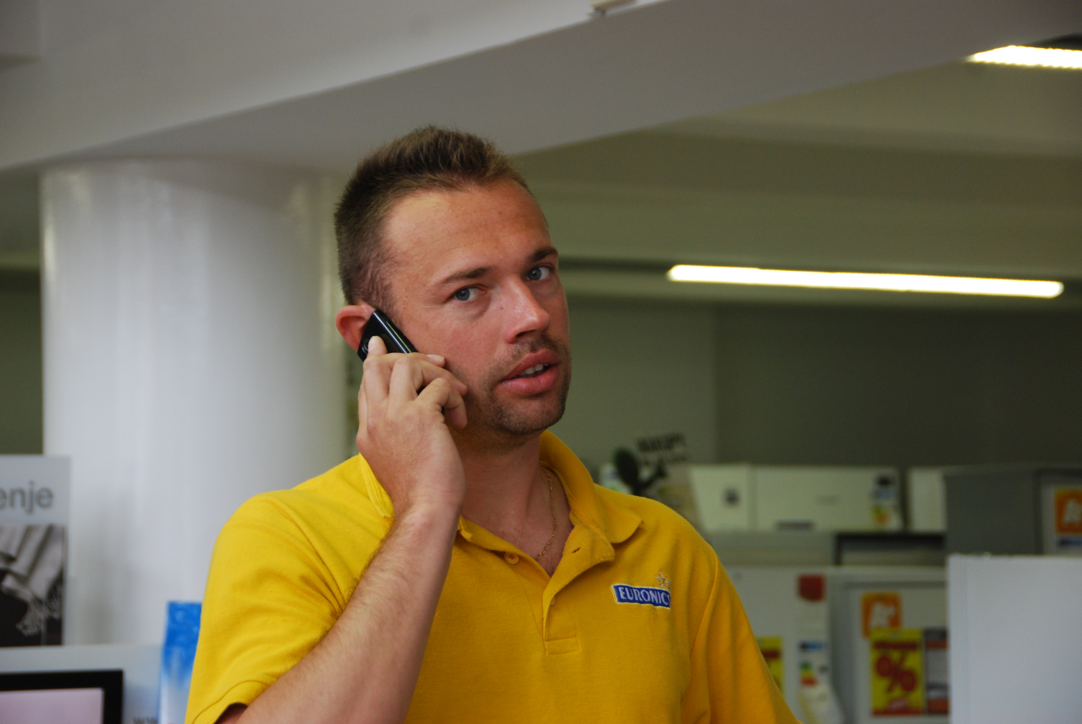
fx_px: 3611
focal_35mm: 120
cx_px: 541
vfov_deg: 11.5
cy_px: 362
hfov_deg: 17.0
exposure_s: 1/80
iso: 400
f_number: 5.3
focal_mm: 80
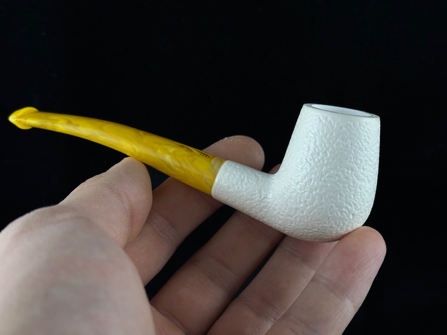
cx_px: 224
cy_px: 168
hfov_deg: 39.7
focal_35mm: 48
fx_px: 620
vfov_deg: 30.3
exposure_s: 1/816
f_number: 1.78
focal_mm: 6.86
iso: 64
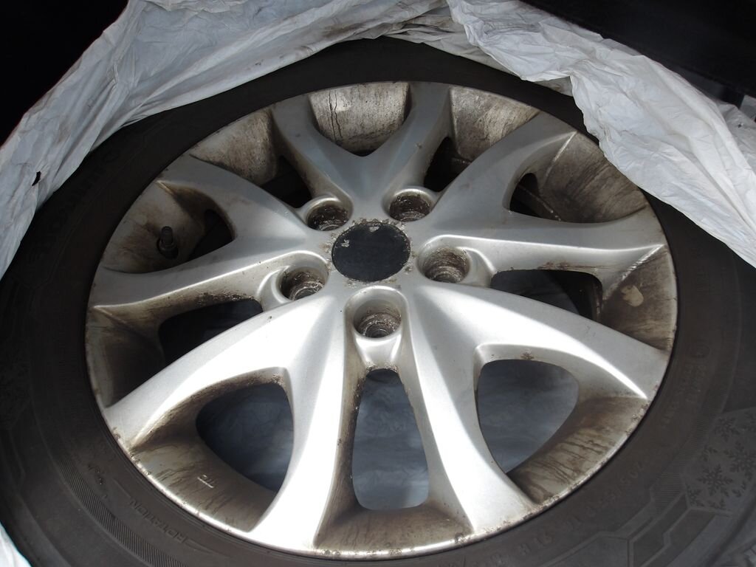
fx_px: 590
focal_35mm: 27
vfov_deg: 51.4
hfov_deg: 65.3
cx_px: 378
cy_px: 284
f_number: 3
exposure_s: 1/265
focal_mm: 4.9
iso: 100
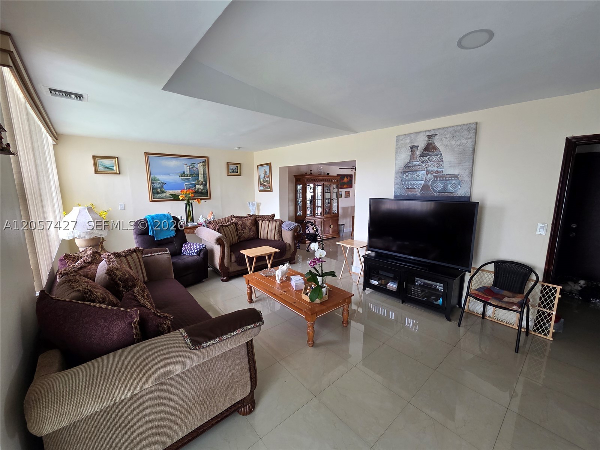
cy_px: 225
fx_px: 225
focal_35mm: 13
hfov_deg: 106.2
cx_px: 300
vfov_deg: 89.9
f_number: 2.2
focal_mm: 2.2
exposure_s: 1/60
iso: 160
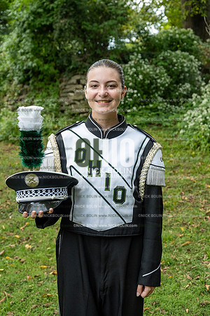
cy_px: 158
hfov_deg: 25.1
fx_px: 472
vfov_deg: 36.9
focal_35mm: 54
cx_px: 105
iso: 1000
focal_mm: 54
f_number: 5.6
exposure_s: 1/640
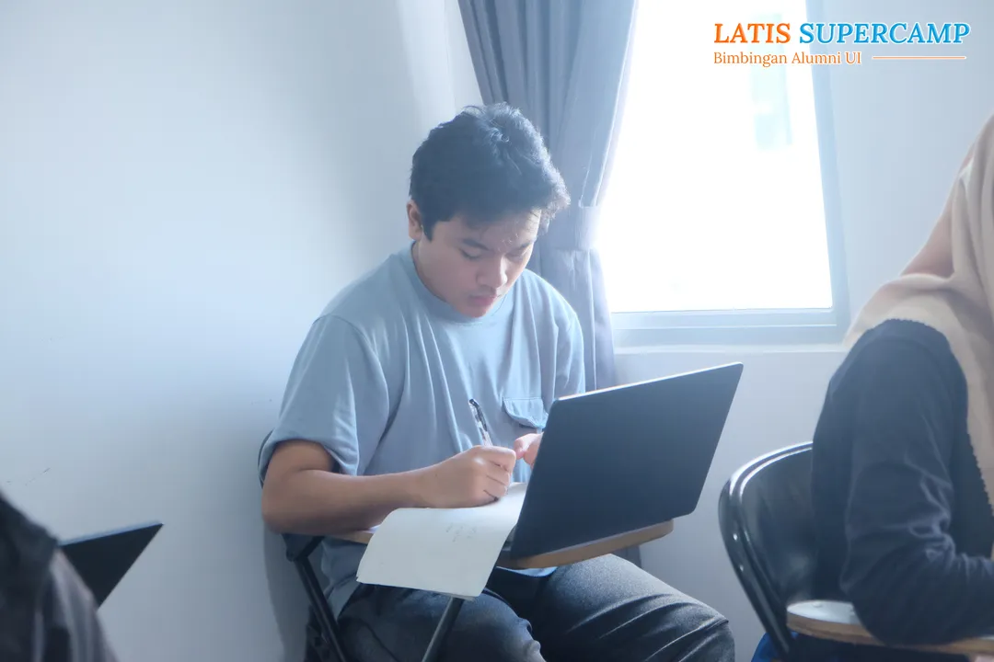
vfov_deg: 18.7
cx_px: 497
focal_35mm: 73
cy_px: 331
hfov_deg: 27.7
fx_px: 2015
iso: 4000
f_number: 4
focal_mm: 48.4
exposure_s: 1/60
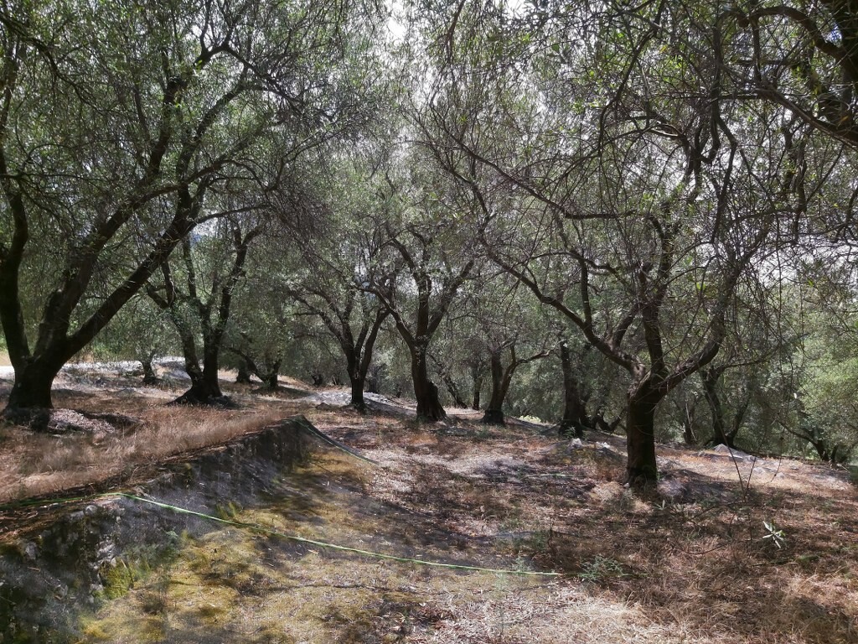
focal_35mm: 26
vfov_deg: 53.1
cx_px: 429
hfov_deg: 67.3
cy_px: 322
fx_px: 644
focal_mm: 3.92
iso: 100
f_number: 1.7
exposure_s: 1/700
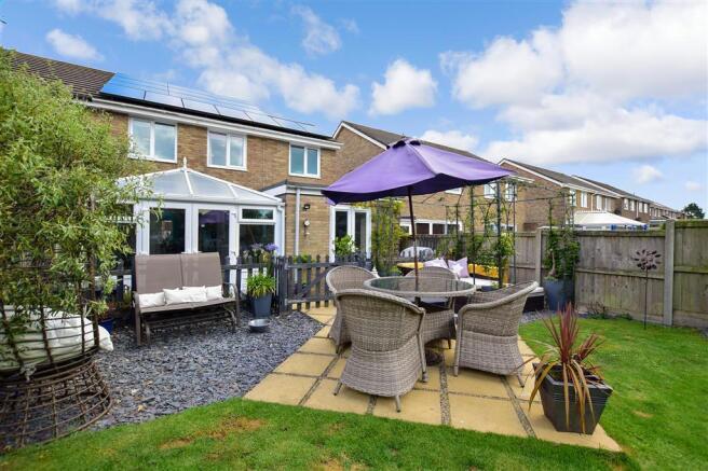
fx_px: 295
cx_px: 354
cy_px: 236
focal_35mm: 15
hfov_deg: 100.4
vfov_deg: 77.3
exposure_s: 1/250
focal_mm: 10
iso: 400
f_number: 8
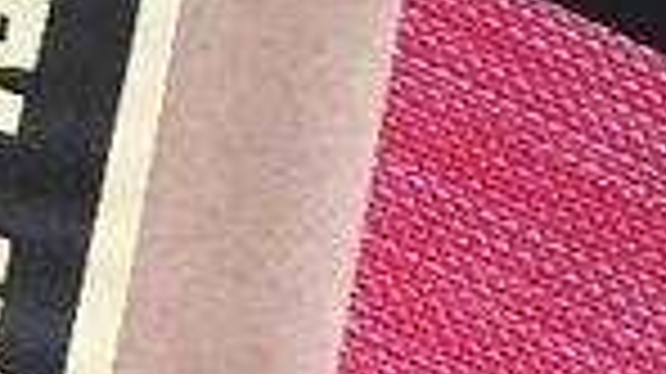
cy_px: 771
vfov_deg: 6.8
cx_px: -549
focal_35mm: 171
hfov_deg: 11.6
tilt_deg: -74.7
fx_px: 3018
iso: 32
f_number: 2.2
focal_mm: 4.15
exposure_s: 1/40
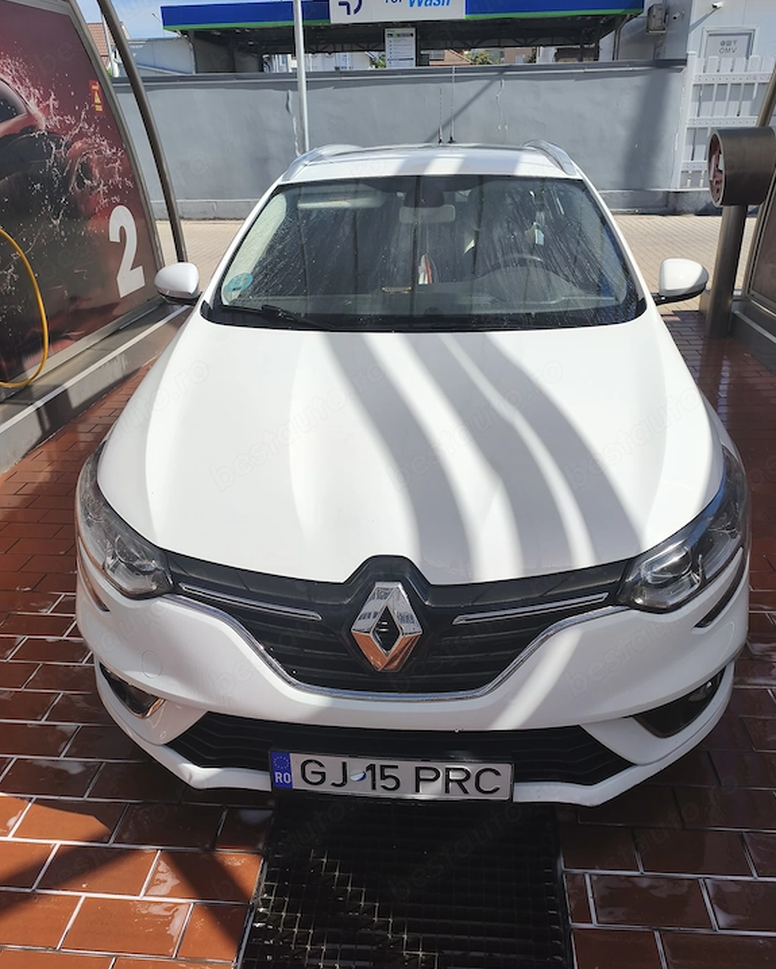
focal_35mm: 25
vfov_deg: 68.1
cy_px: 471
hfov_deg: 56.8
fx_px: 717
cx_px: 404
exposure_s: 1/1262
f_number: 1.65
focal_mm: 6.14
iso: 50
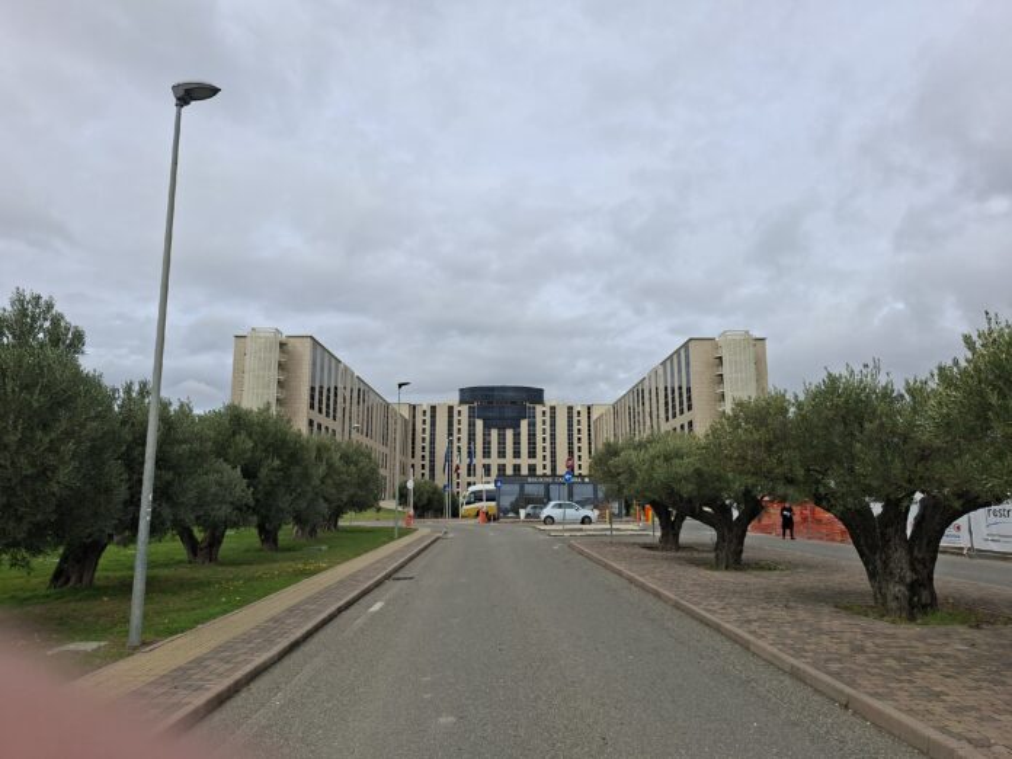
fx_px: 672
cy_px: 380
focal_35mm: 23
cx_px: 506
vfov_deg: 58.9
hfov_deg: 73.9
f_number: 1.8
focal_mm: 5.54
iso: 50
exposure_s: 1/1661
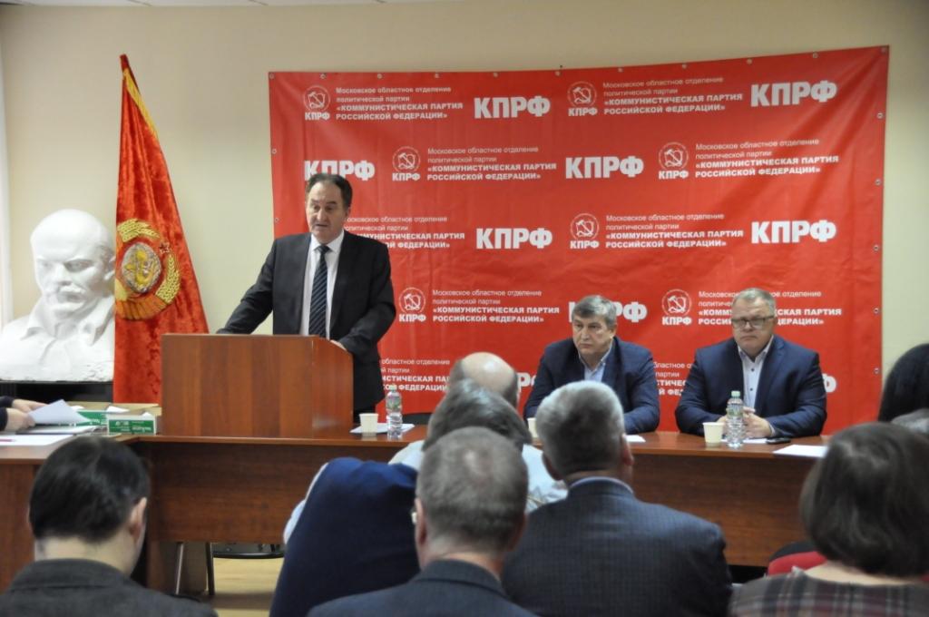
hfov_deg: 26.0
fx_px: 2010
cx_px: 464
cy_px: 308
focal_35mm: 78
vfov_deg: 17.4
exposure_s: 1/80
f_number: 4.8
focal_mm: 52
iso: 3200
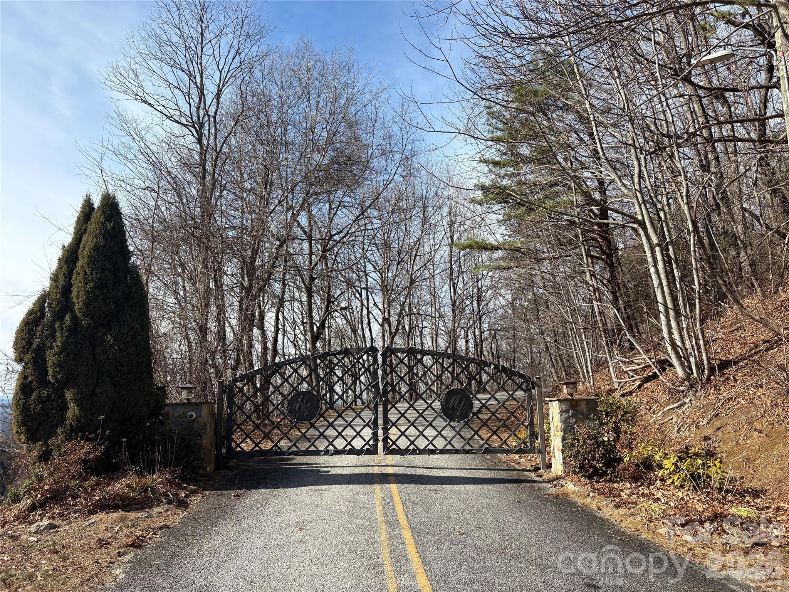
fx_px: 593
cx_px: 394
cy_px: 296
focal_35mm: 26
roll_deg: +0.6
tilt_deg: +10.3
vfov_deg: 53.1
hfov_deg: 67.3
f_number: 1.6
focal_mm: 5.96
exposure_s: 1/2208
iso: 50
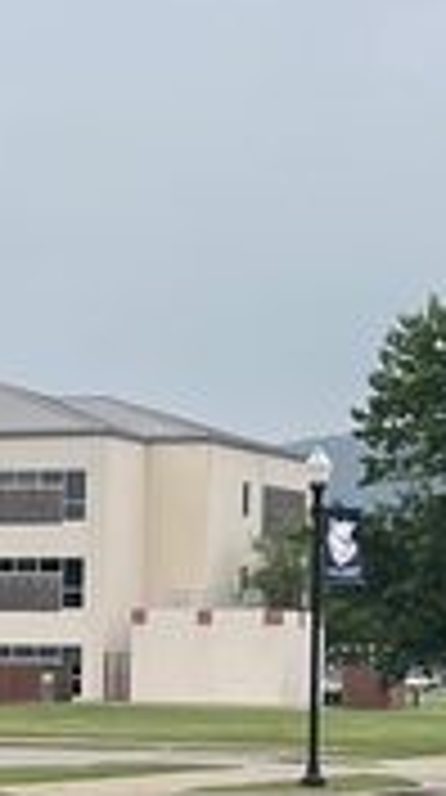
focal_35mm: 164
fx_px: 3463
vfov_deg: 13.0
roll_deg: -0.3
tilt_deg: -1.6
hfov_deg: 7.2
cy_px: 783
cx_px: -297
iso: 50
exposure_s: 1/2967
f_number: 1.6
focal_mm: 5.1
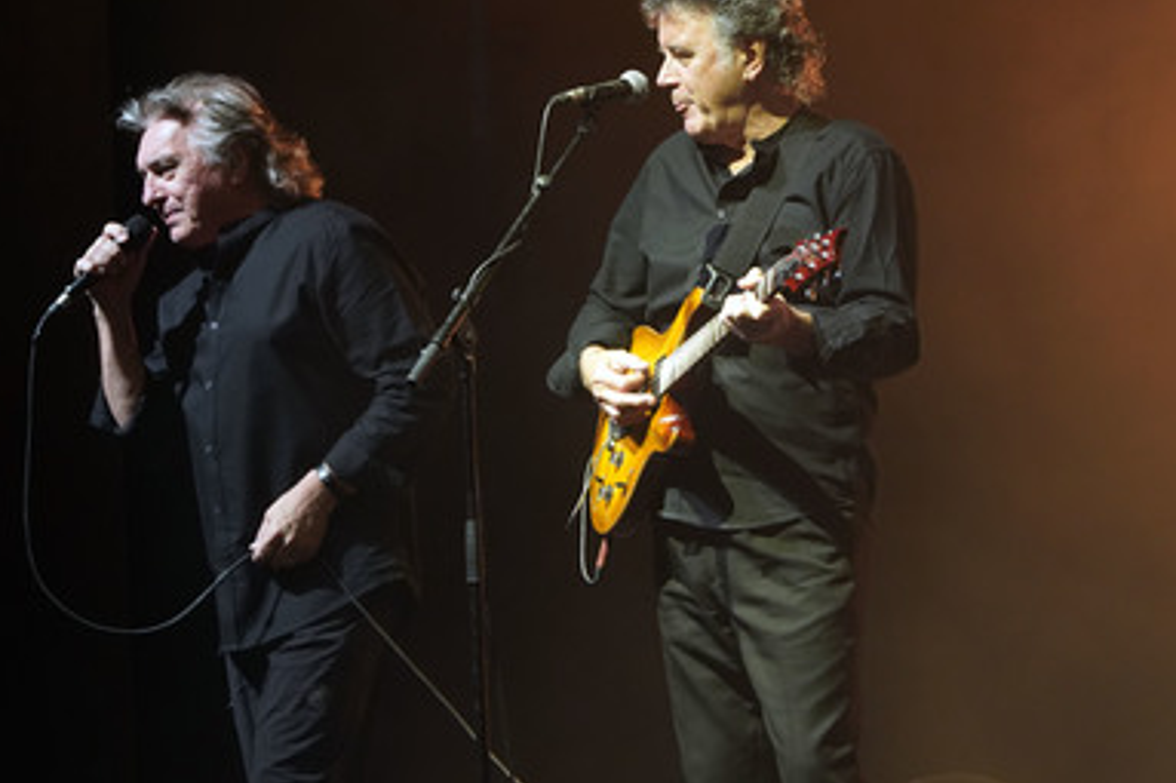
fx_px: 10840
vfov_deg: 4.1
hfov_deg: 6.2
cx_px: 545
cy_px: 335
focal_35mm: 332
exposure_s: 1/50
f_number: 7.1
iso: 3200
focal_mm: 282
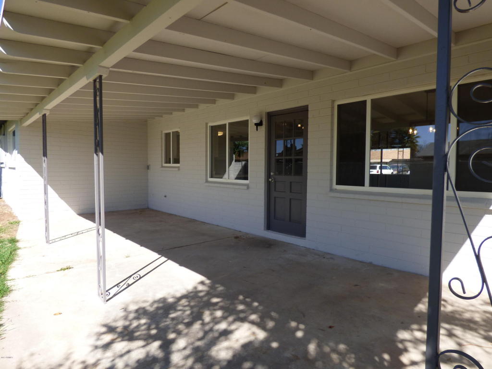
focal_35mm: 20
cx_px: 246
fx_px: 284
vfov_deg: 66.0
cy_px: 184
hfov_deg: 81.7
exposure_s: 1/800
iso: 100
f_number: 2.8
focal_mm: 3.58
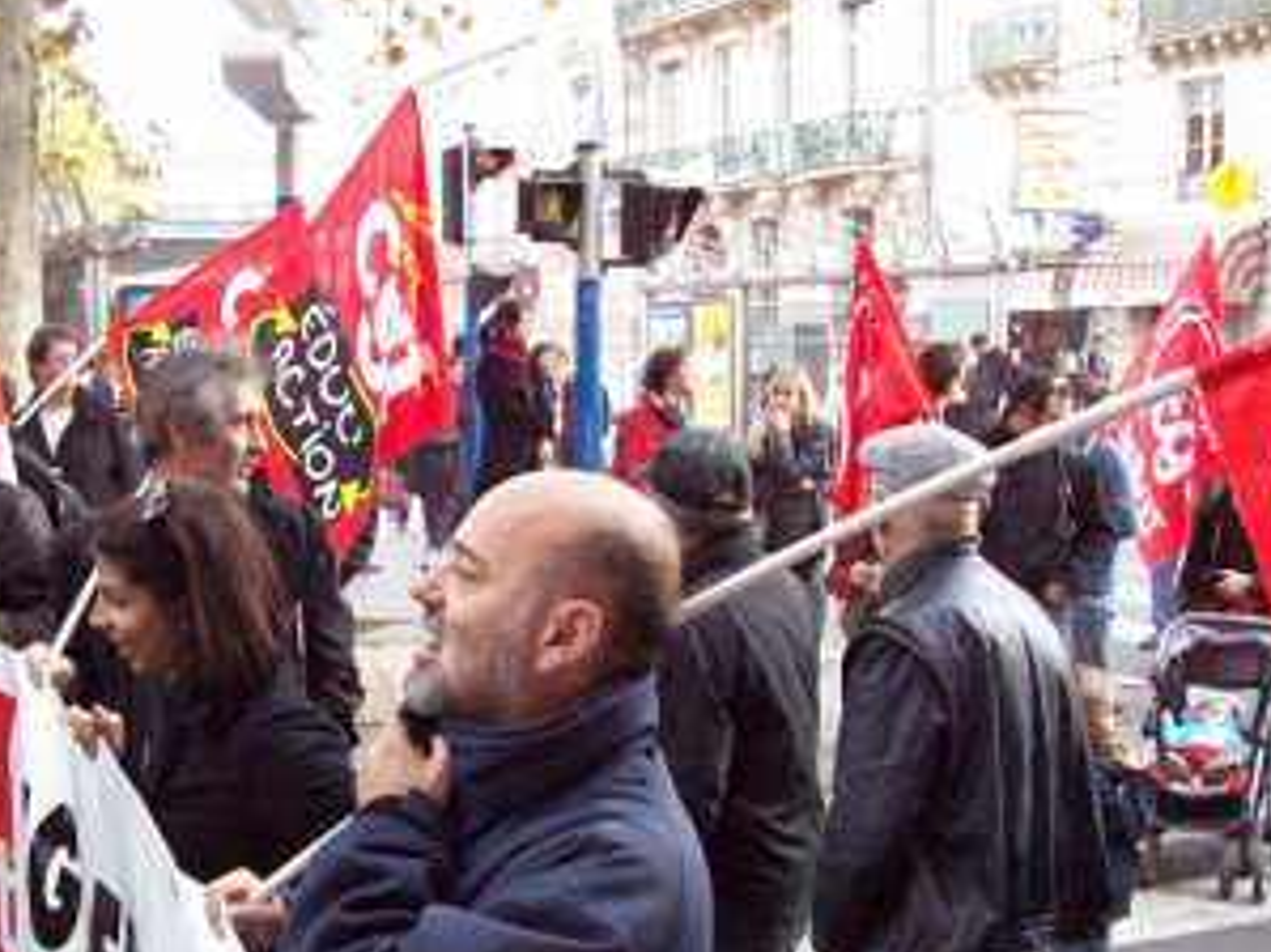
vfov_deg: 26.8
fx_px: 1982
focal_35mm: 54
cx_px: 408
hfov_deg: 35.2
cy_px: 663
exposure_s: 1/128
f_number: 2.7
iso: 381
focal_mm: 6
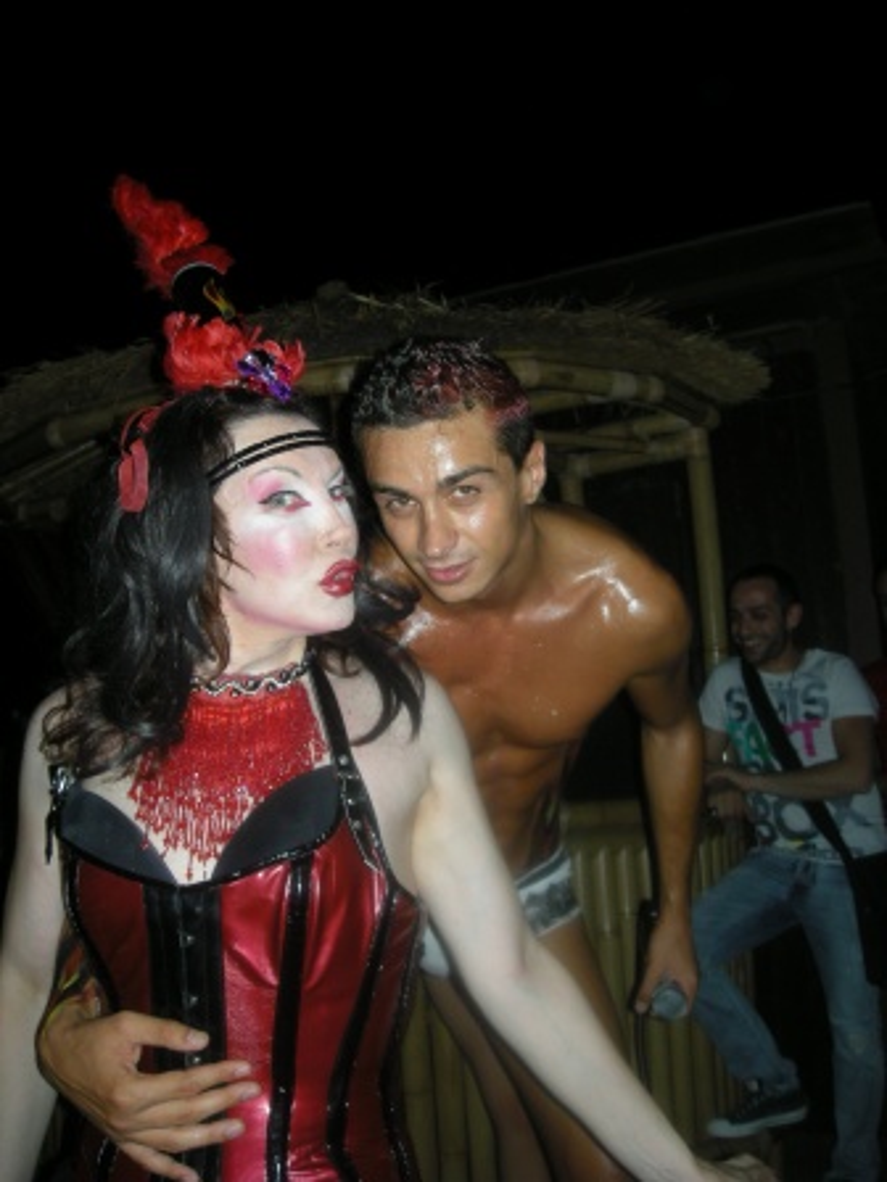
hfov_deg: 40.7
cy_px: 591
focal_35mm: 35
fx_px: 1196
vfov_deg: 52.6
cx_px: 444
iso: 81
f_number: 2.8
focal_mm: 5.7
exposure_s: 1/60
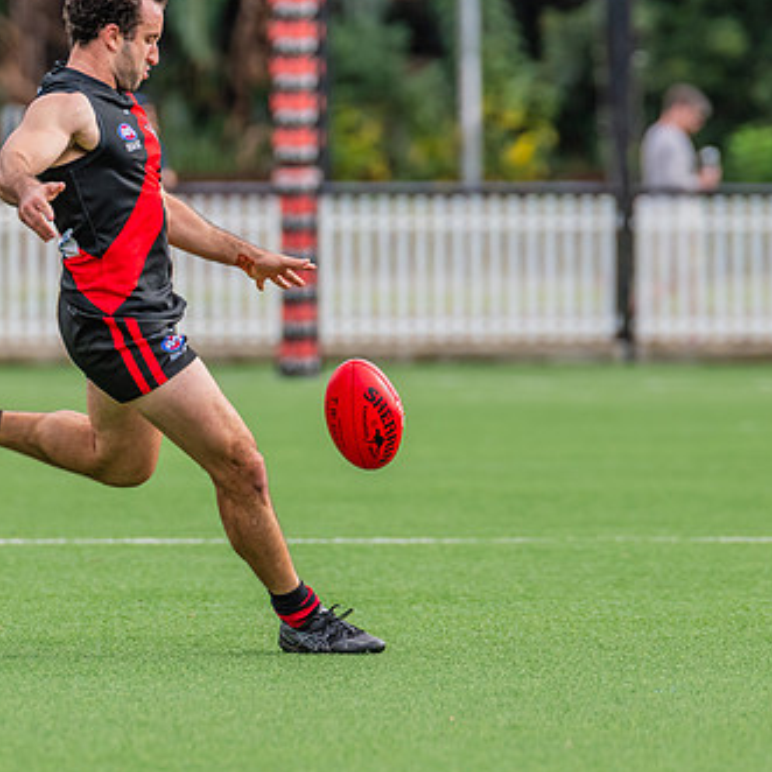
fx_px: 17309
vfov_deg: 2.6
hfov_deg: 2.6
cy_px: 407
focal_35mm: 686
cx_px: 177
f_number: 6.3
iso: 800
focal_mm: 380
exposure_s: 1/1250
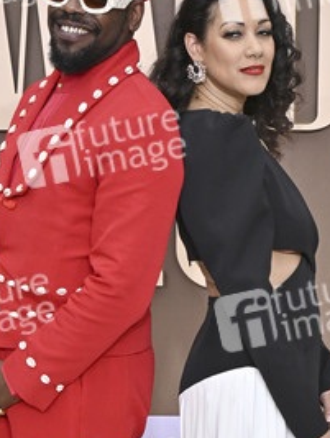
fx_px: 875
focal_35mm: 69
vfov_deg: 28.1
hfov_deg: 21.4
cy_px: 231
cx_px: 149
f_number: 9
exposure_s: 1/320
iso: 400
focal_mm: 48
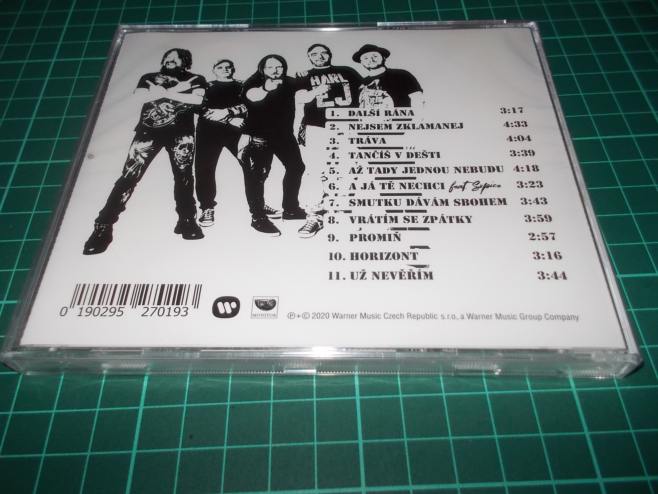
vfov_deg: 48.2
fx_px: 551
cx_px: 329
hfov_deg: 61.7
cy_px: 247
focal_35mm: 29
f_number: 3.3
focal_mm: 4.1
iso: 200
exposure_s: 1/30
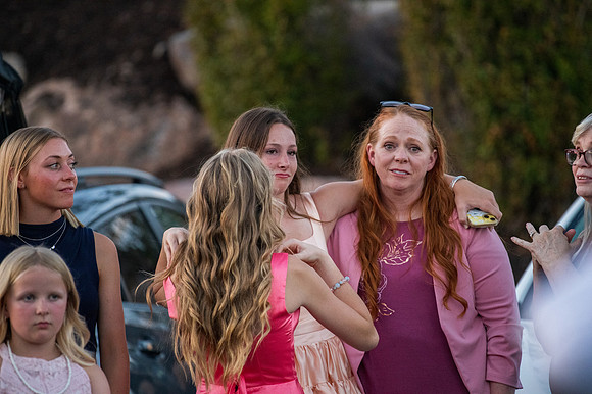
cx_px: 296
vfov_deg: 6.0
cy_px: 197
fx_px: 3747
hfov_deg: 9.0
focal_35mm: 228
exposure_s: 1/1600
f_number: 2.8
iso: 3200
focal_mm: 190
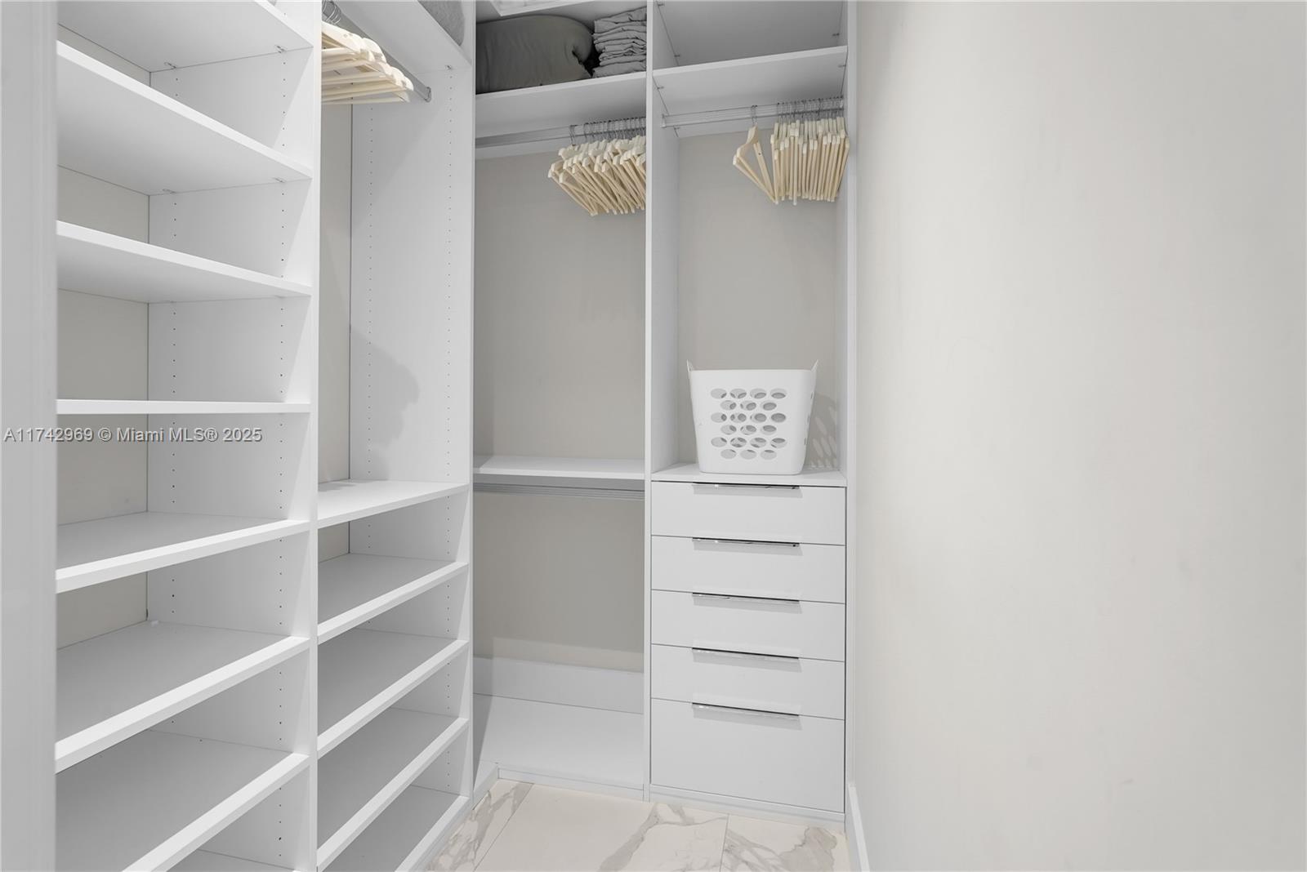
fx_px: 581
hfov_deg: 96.7
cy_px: 436
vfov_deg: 73.8
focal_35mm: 16
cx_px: 654
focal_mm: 16
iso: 500
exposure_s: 1/2
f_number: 8
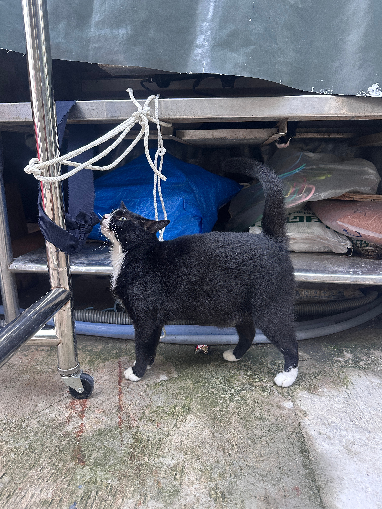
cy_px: 254
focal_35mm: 24
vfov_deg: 71.6
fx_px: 353
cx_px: 191
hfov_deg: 56.8
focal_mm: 6.86
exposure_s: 1/114
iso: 250
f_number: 1.78
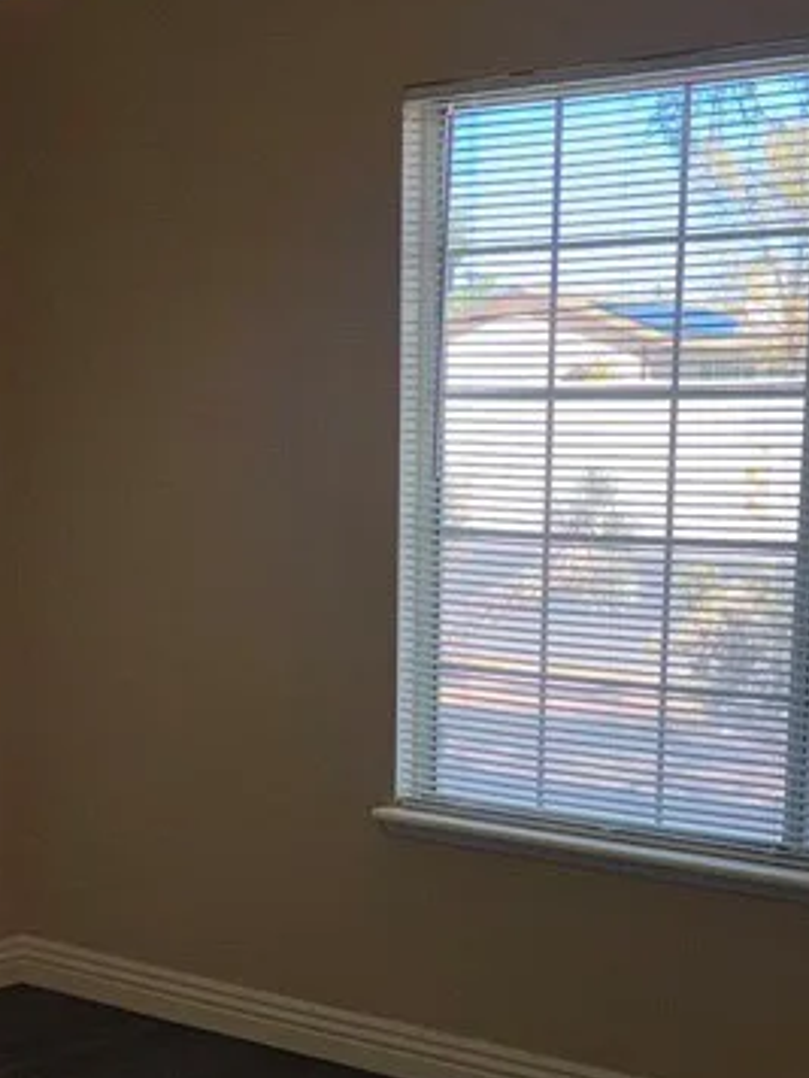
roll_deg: +0.7
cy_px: 781
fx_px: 2150
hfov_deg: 21.3
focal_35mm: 69
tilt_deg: -11.5
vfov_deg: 27.8
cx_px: 339
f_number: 1.78
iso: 50
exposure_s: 1/604
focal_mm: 6.76
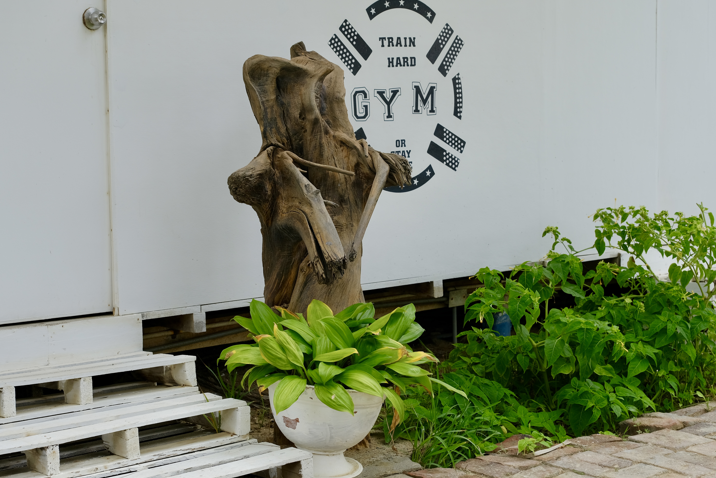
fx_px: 1293
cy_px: 214
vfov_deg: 20.9
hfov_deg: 31.0
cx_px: 372
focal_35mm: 65
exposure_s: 1/280
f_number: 4
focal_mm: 38.8
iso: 160
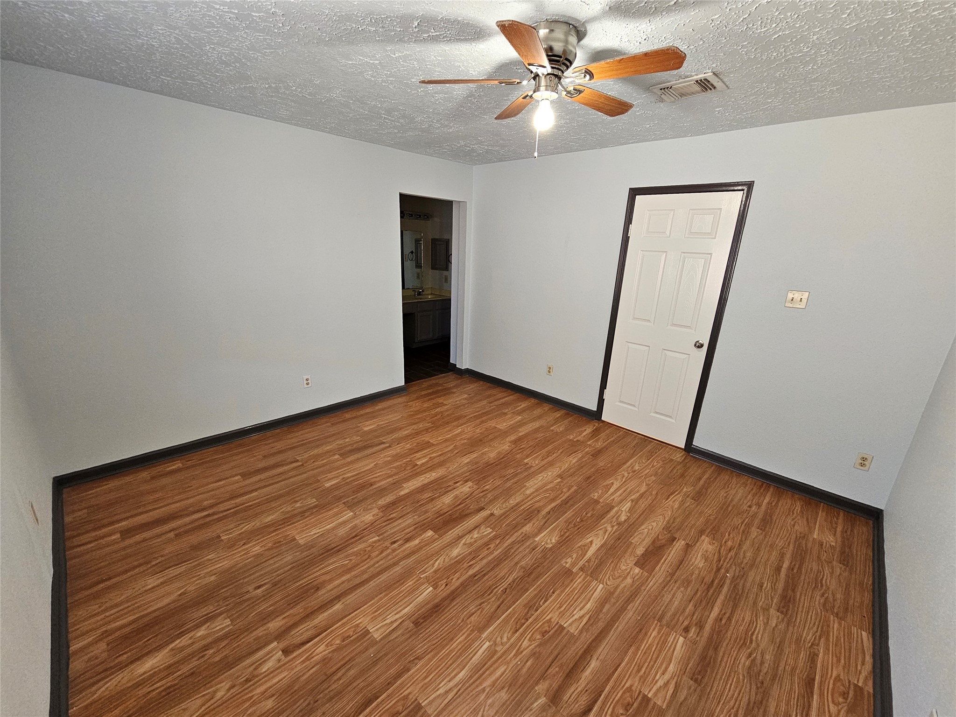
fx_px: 359
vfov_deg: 89.9
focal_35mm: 13
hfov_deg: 106.2
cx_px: 478
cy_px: 358
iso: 250
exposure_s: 1/60
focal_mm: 2.2
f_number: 2.2
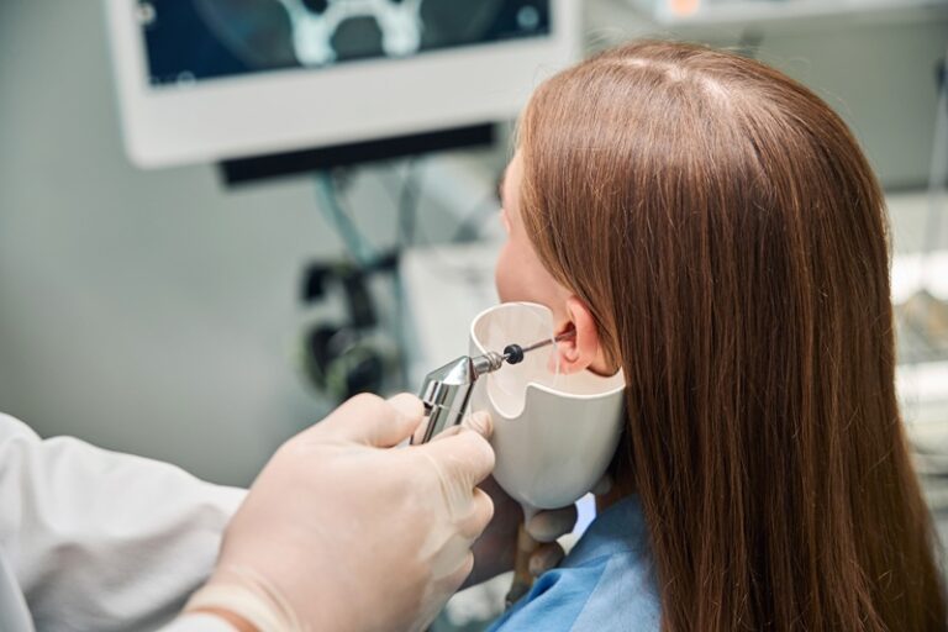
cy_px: 316
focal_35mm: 58
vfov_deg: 23.4
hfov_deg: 34.5
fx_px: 1525
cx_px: 474
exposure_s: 1/250
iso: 800
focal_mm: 57.9
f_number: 2.8
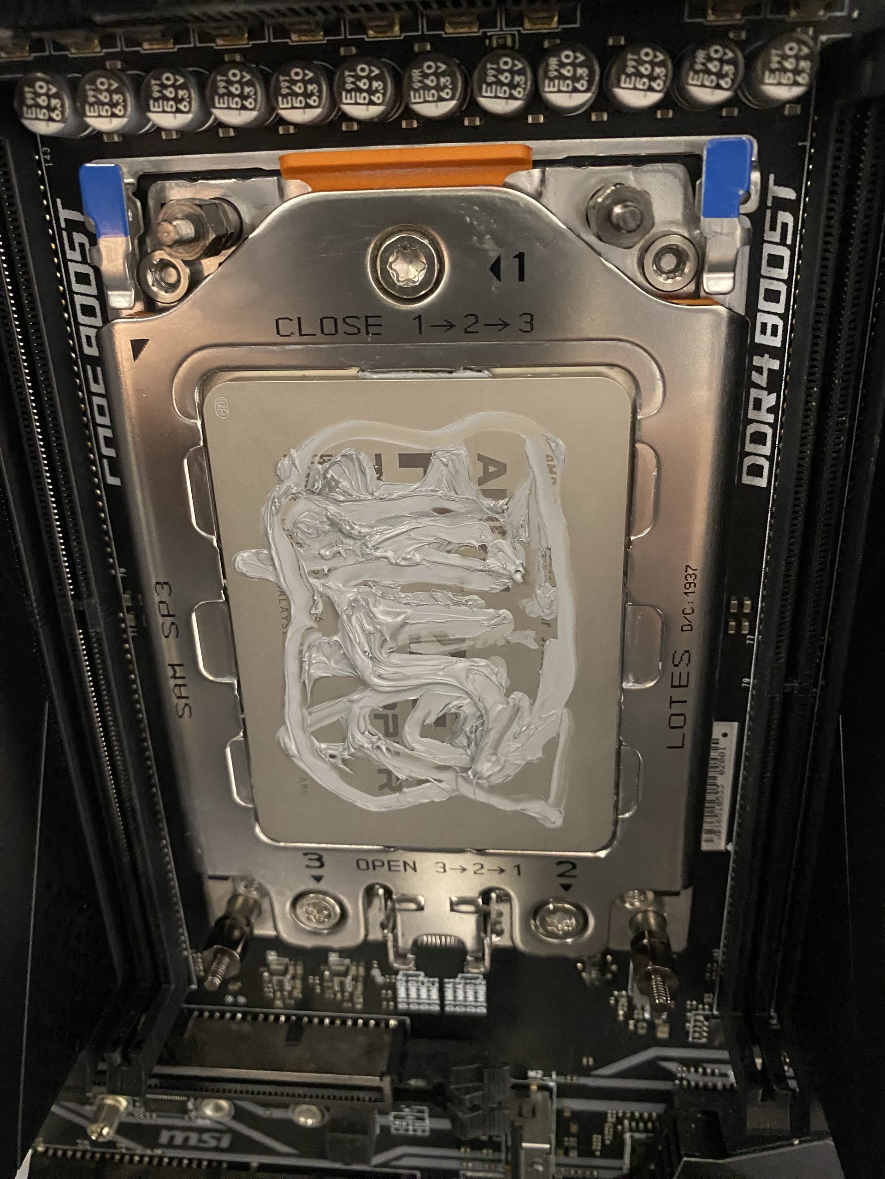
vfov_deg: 67.3
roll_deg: +2.1
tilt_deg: -20.1
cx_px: 442
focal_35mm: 26
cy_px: 590
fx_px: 886
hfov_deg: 53.1
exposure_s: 1/29
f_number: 1.8
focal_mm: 4.25
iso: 800
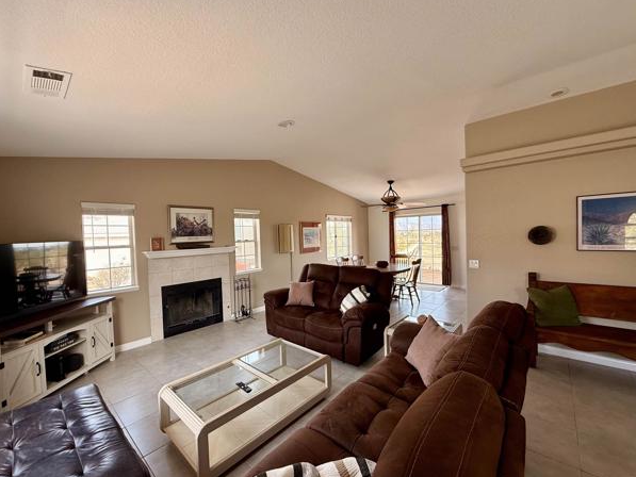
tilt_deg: -1.5
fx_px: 276
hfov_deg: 98.1
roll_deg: +2.0
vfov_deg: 81.8
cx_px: 304
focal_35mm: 15
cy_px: 242
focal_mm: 2.22
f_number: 2.2
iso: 64
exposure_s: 1/99
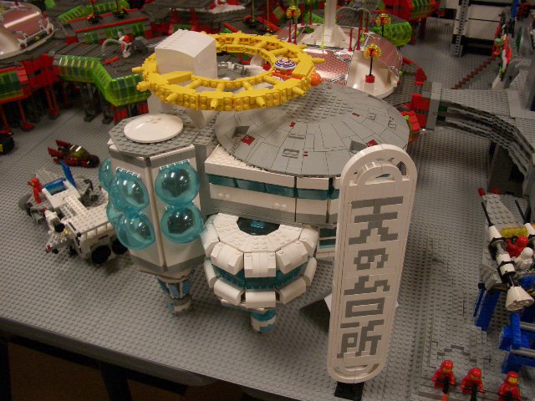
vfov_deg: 40.7
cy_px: 200
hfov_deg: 52.6
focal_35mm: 35
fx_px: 541
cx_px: 268
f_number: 2.6
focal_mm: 5.8
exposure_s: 1/125
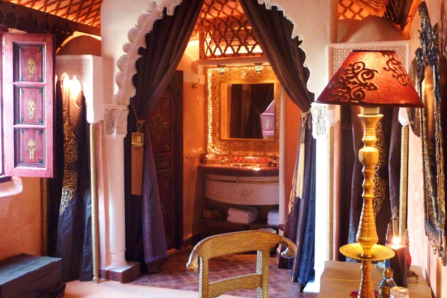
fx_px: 484
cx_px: 225
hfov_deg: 49.6
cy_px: 160
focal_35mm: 39
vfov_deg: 34.2
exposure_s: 1/8
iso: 400
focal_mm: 6.1
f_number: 3.6
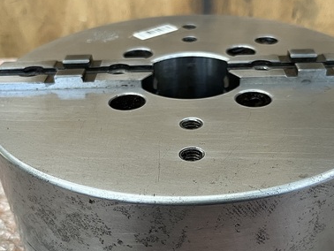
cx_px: 197
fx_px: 425
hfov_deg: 42.8
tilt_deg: -36.8
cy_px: 171
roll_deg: +2.0
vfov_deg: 32.6
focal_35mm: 44
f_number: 1.6
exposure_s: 1/77
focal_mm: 5.1
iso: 125
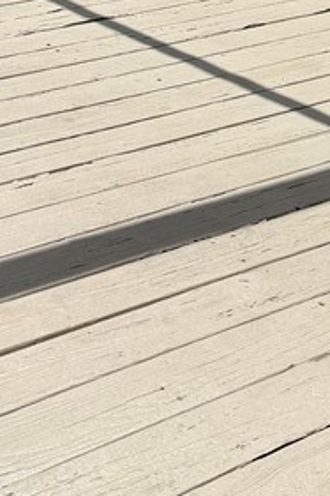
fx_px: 1253
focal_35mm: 91
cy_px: -41
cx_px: 122
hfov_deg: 15.0
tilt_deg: -14.9
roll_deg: -2.7
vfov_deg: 21.3
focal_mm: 6.76
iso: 80
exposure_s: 1/6711
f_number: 1.78
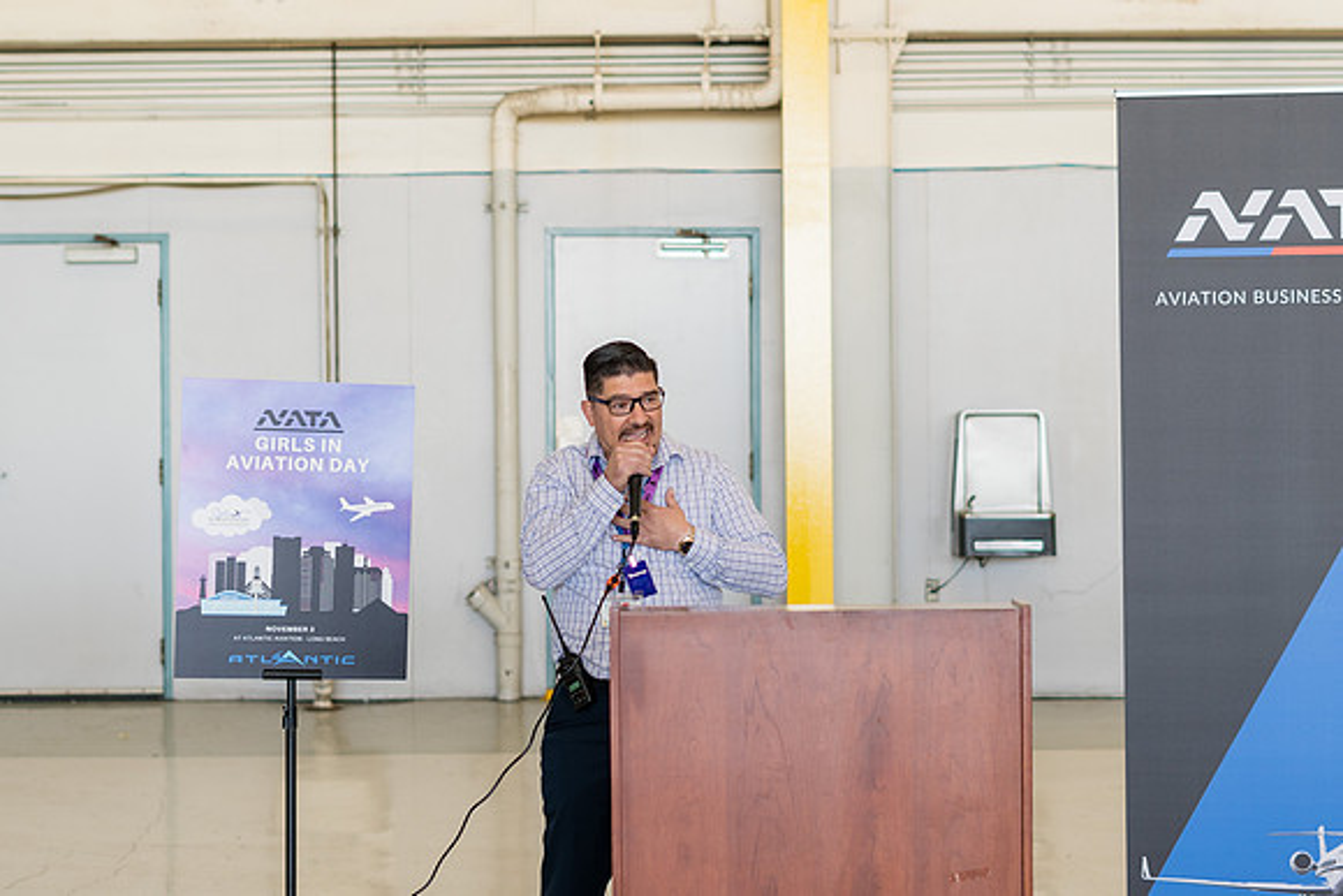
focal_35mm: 75
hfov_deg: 27.0
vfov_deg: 18.2
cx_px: 672
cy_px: 448
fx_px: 2798
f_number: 2.2
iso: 250
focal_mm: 50
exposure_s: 1/320
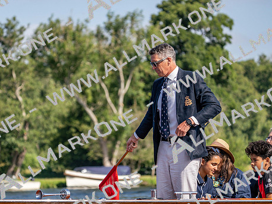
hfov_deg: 8.1
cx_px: 120
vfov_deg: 6.1
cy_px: 107
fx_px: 1918
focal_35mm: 244
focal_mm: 200
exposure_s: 1/1600
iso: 320
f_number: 5.6
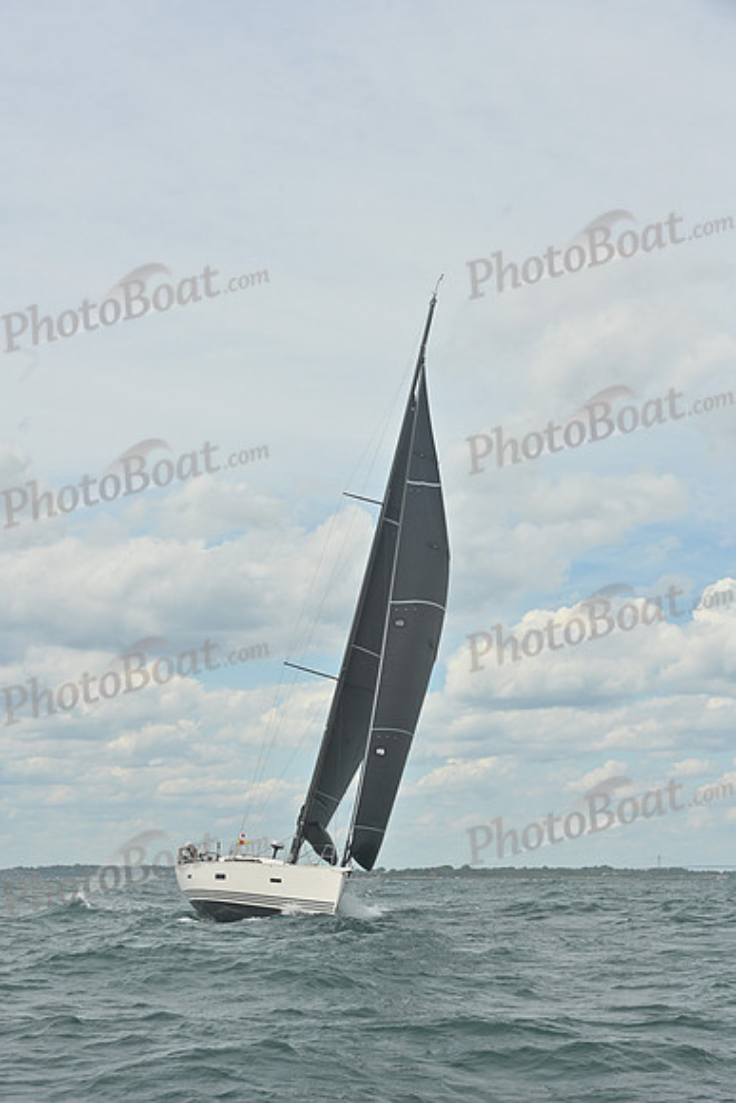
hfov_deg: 19.5
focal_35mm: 70
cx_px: 368
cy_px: 552
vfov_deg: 28.8
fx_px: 2145
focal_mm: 70
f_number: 10
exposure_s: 1/1250
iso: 320
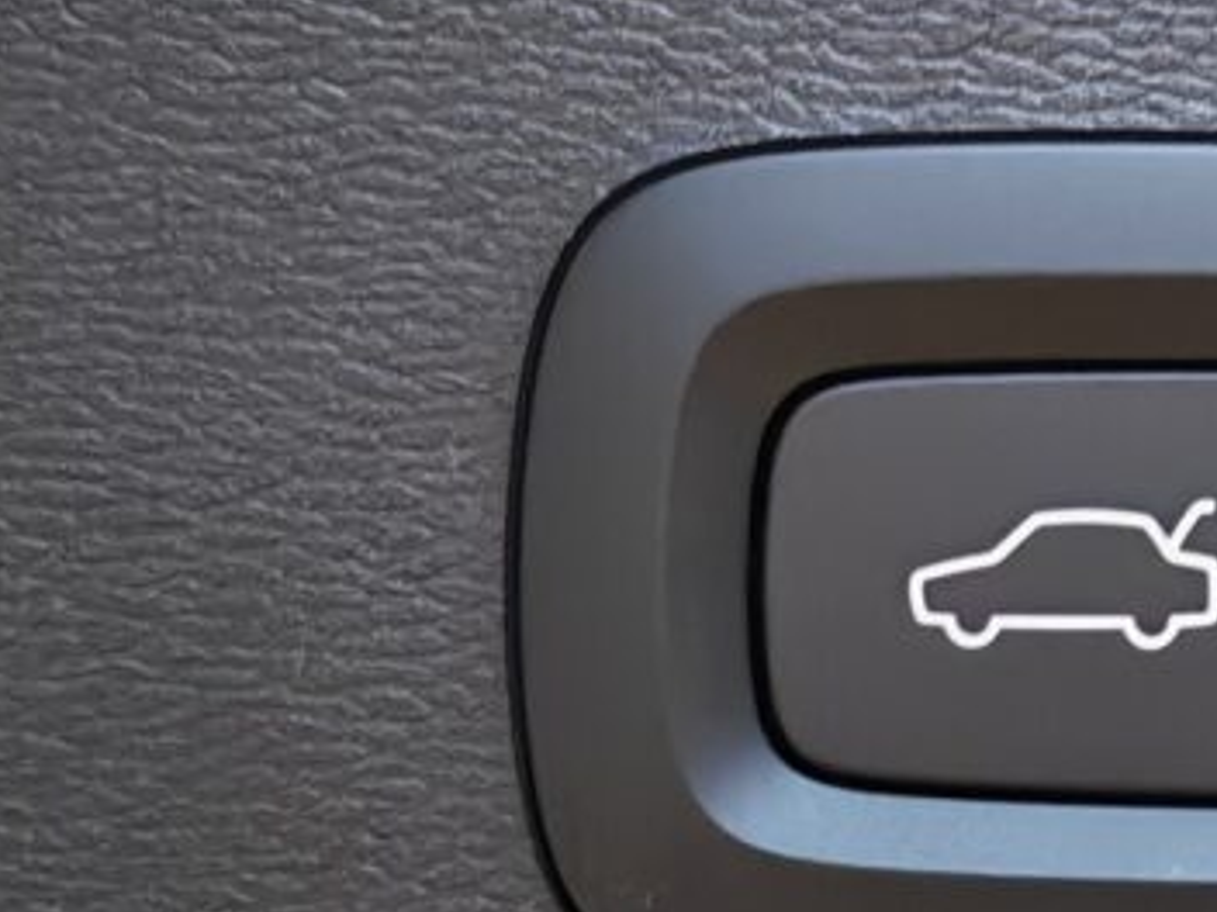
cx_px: 1393
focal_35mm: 67
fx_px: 2356
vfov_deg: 21.9
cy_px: 401
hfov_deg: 26.3
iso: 250
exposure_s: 1/33
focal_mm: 1.82
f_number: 2
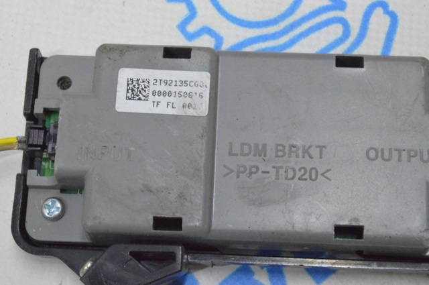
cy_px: 142
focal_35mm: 82
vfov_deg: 16.5
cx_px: 214
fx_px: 982
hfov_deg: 24.6
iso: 6400
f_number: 20
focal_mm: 55
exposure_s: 1/20
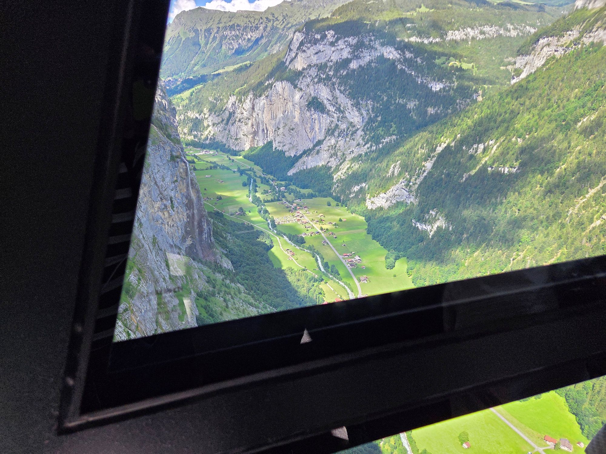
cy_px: 227
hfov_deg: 73.9
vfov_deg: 58.9
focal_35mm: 23
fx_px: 403
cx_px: 303
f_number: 1.8
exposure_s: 1/359
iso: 50
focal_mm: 5.4
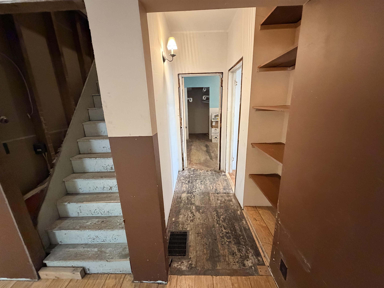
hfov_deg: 102.1
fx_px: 155
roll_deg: +1.7
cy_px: 144
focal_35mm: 14
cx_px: 192
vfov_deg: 85.7
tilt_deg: -14.5
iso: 1000
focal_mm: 2.22
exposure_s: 1/60
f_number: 2.2
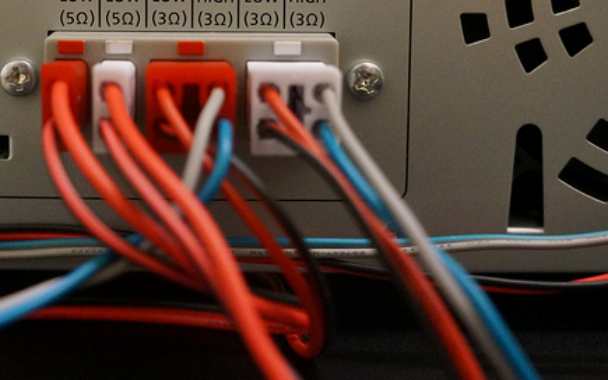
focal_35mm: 62
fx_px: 1027
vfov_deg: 20.4
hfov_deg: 32.7
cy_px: 7
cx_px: 196
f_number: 4
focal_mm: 21
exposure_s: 1/160
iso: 2500
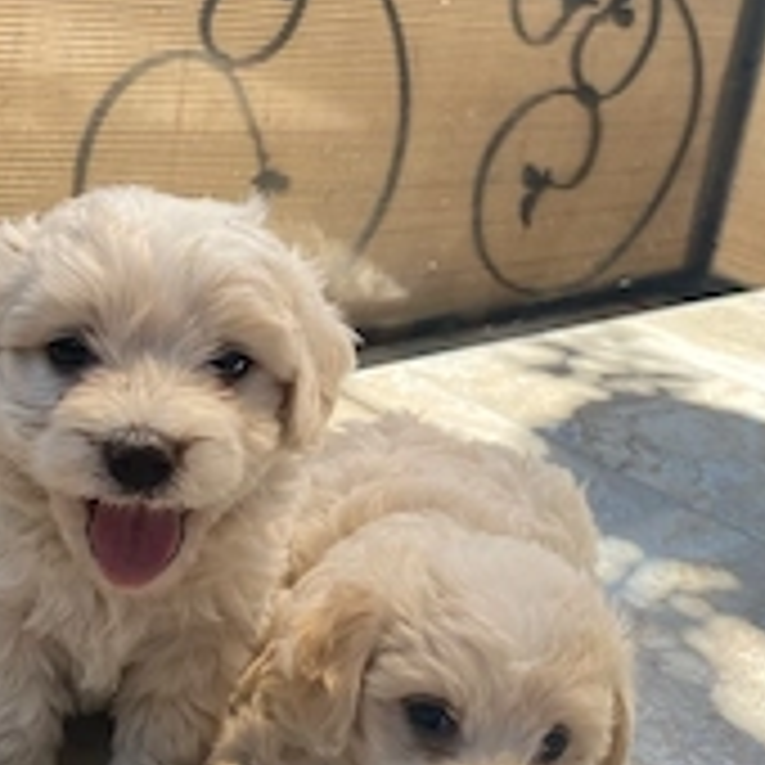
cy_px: 274
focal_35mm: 54
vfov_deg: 31.5
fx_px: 1350
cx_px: 410
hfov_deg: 31.6
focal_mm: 4.25
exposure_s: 1/481
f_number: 1.8
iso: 32
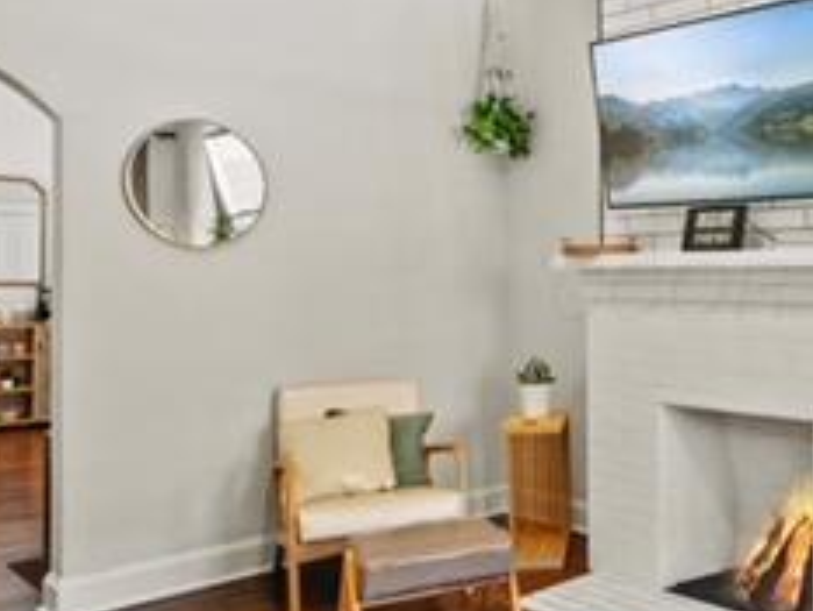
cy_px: 283
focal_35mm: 37
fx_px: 869
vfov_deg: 38.7
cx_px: 761
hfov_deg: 44.6
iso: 400
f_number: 8
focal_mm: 14
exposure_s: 1/10
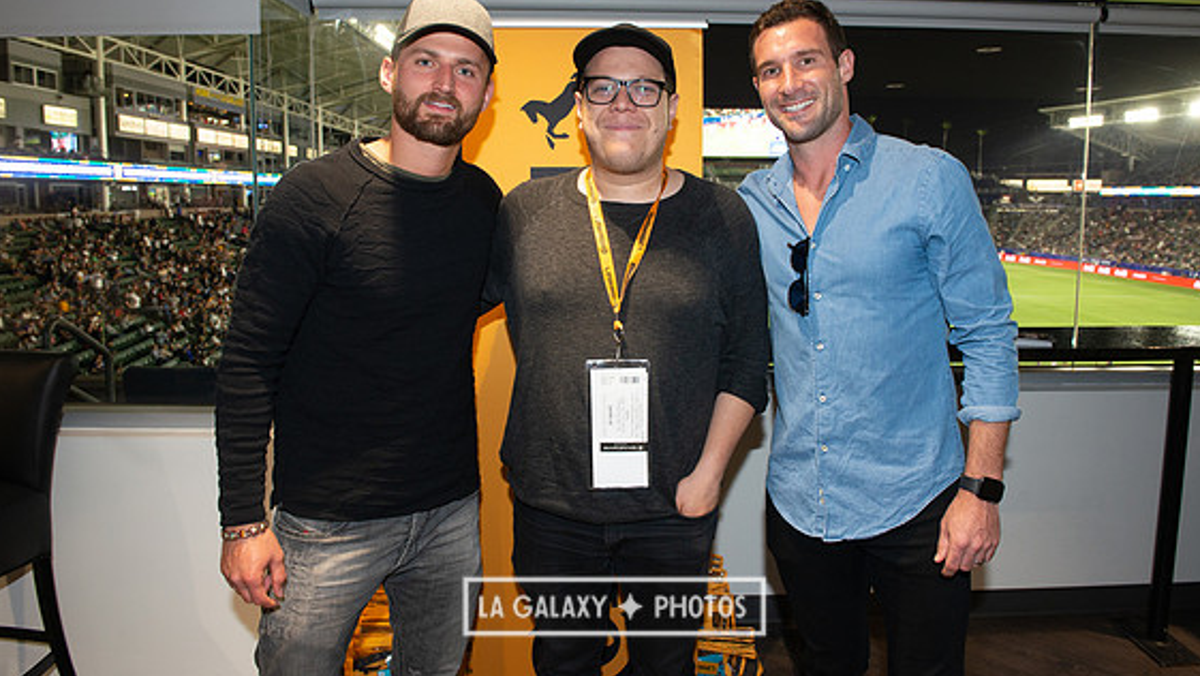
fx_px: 828
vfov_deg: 44.3
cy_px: 286
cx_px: 614
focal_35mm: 26
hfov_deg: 71.9
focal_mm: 24
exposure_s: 1/60
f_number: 6.3
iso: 640
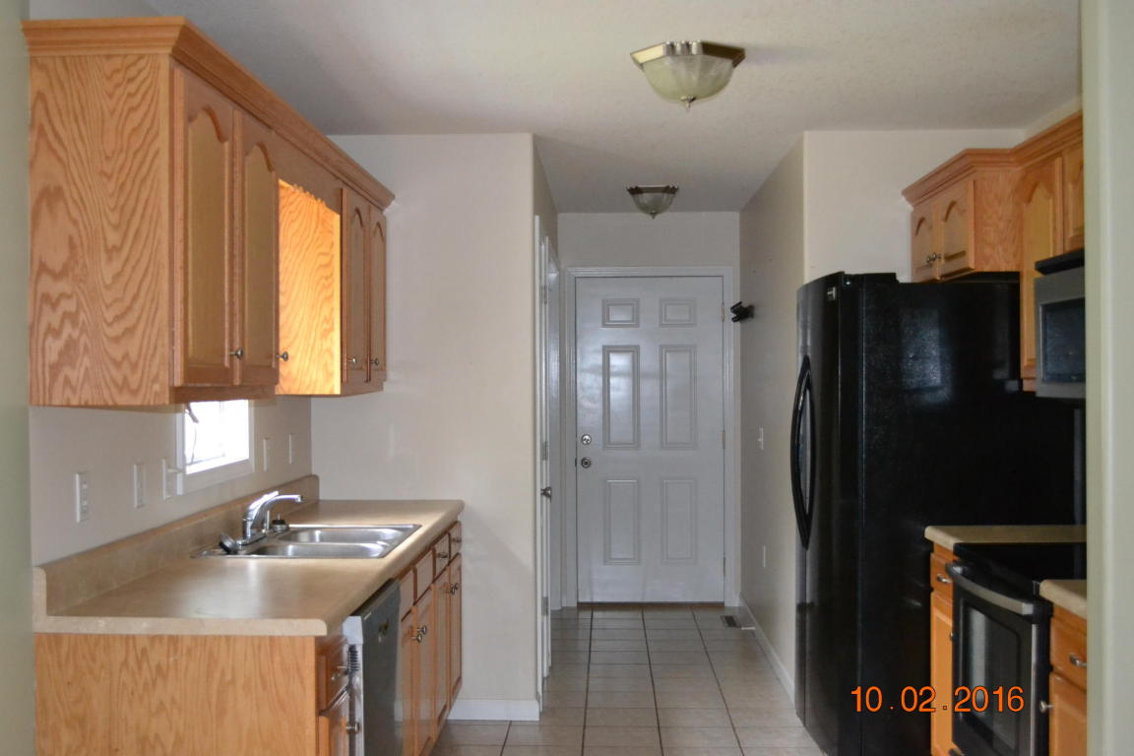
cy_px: 378
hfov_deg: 46.4
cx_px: 567
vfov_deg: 31.9
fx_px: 1323
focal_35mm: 42
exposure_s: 1/60
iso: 3200
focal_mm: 28
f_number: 4.5
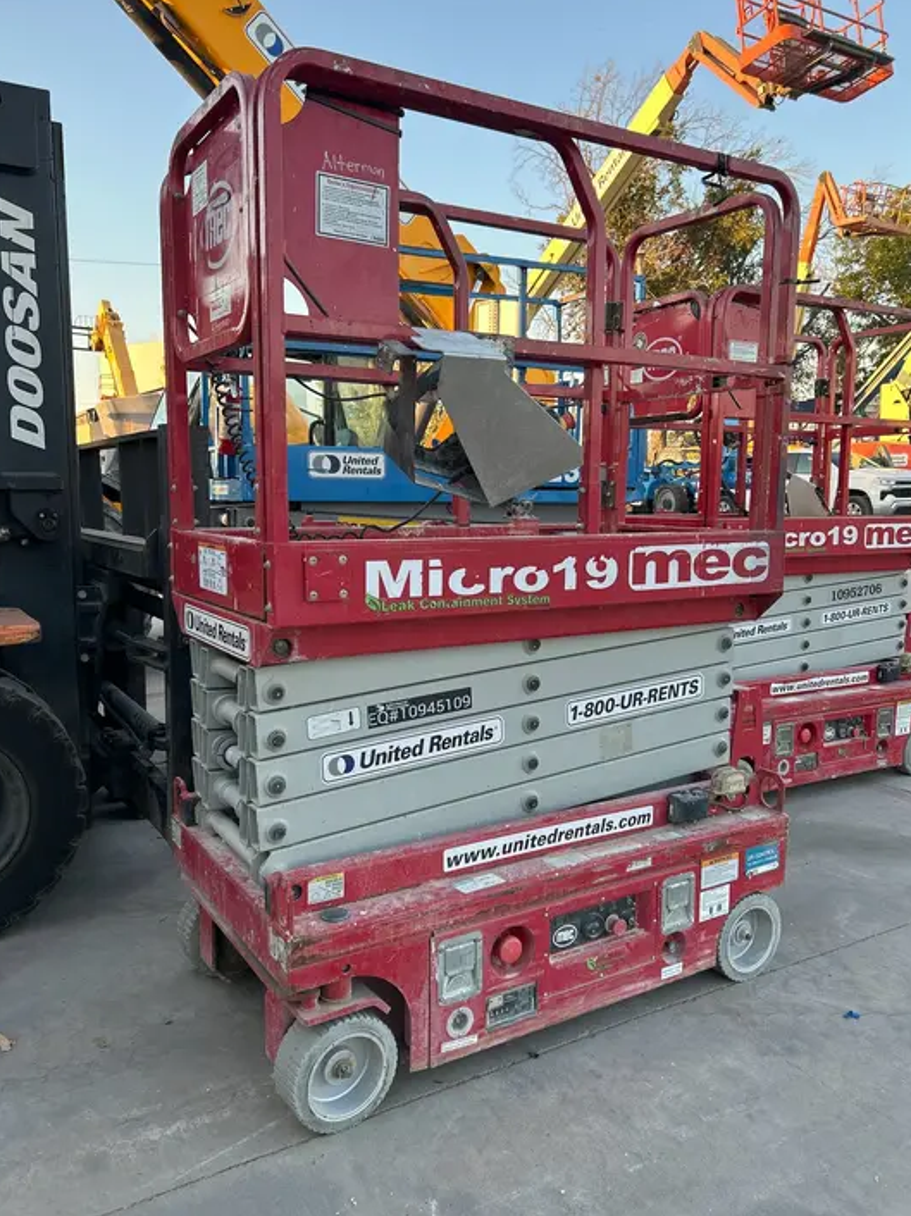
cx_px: 458
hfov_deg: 51.3
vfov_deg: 65.3
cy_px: 609
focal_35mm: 27
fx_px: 948
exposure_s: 1/327
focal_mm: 5.7
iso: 50
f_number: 1.5
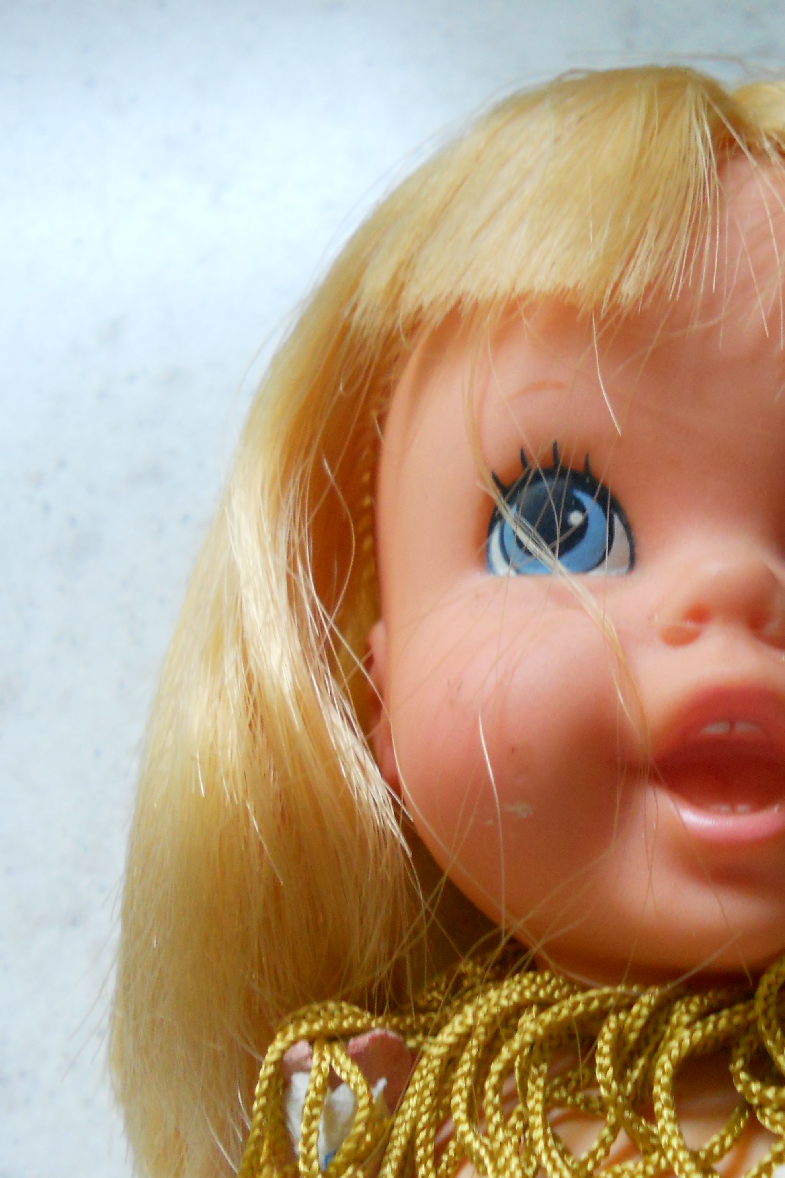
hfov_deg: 29.0
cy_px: 584
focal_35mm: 45
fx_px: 1472
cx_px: 654
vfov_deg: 43.6
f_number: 3.5
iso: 400
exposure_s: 1/30
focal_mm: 5.8
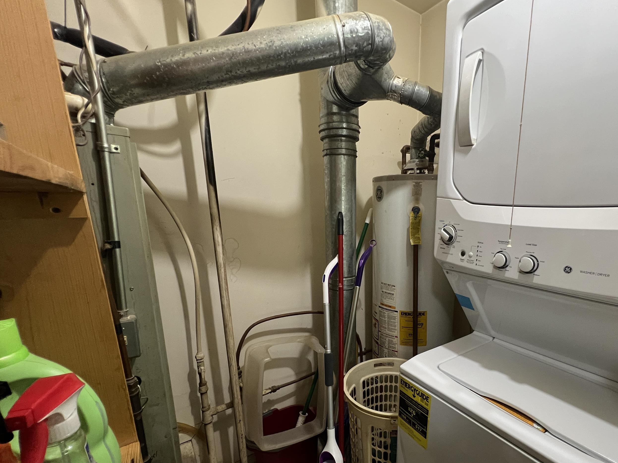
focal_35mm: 16
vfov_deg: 77.3
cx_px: 369
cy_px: 276
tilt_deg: -13.0
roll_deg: +0.3
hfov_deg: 93.3
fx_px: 286
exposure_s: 1/60
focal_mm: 1.57
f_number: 1.8
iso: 400
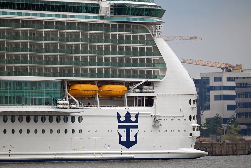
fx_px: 2792
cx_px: 126
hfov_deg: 5.1
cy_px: 84
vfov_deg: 3.4
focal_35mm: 400
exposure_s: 1/320
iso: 200
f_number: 5.6
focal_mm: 400
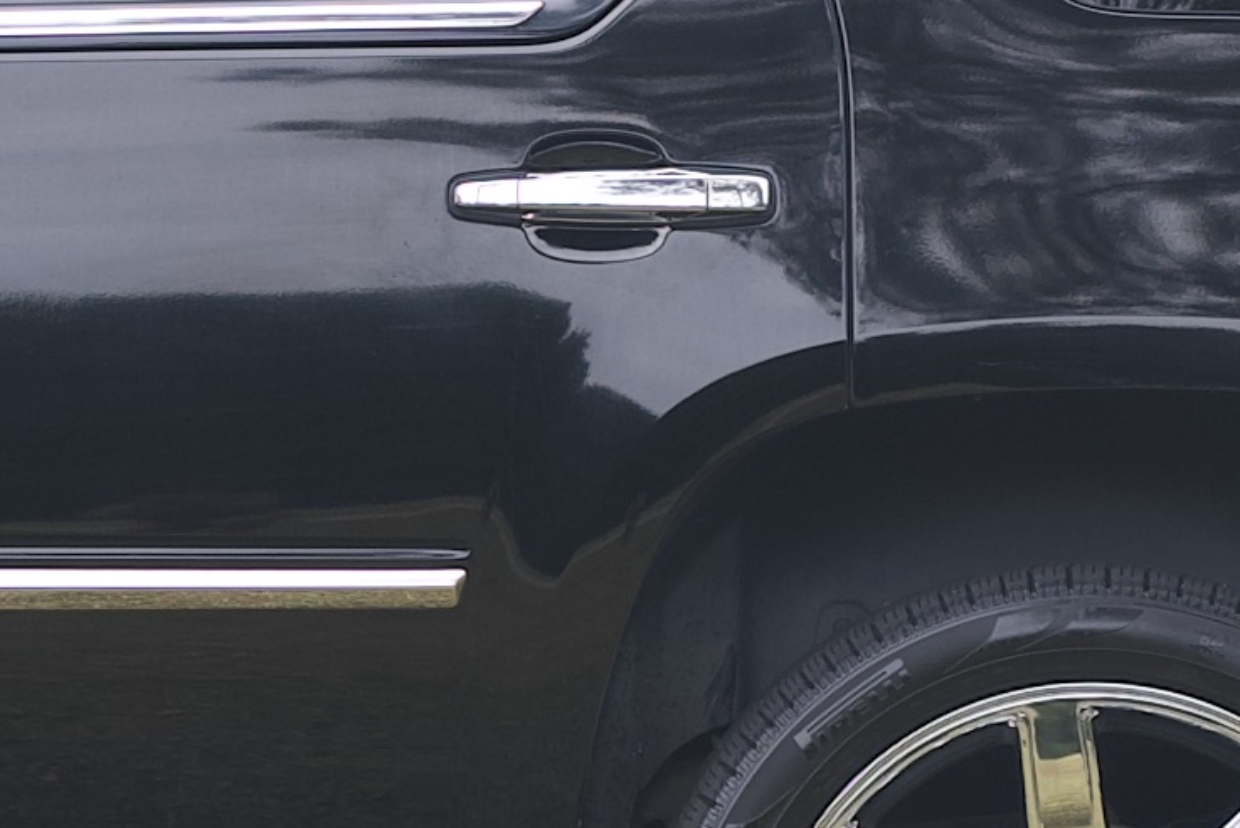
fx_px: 16849
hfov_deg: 4.2
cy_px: 454
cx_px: -385
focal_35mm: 489
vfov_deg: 2.8
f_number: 4.5
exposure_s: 1/200
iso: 160
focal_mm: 85
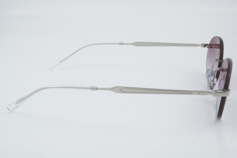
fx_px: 444
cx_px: 118
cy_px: 79
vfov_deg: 20.2
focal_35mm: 68
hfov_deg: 29.9
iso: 100
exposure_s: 1/3
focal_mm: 45
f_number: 32
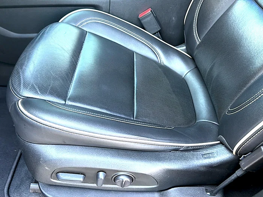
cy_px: 98
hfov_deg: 69.4
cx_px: 132
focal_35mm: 25
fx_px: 190
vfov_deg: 54.9
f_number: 1.78
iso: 125
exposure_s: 1/61
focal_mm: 6.76
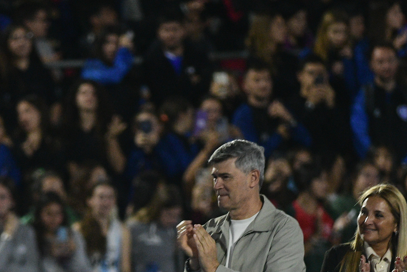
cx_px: 5
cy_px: 366
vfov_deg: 1.3
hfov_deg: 2.0
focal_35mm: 1024
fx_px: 11577
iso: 2500
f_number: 4
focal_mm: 300
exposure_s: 1/250
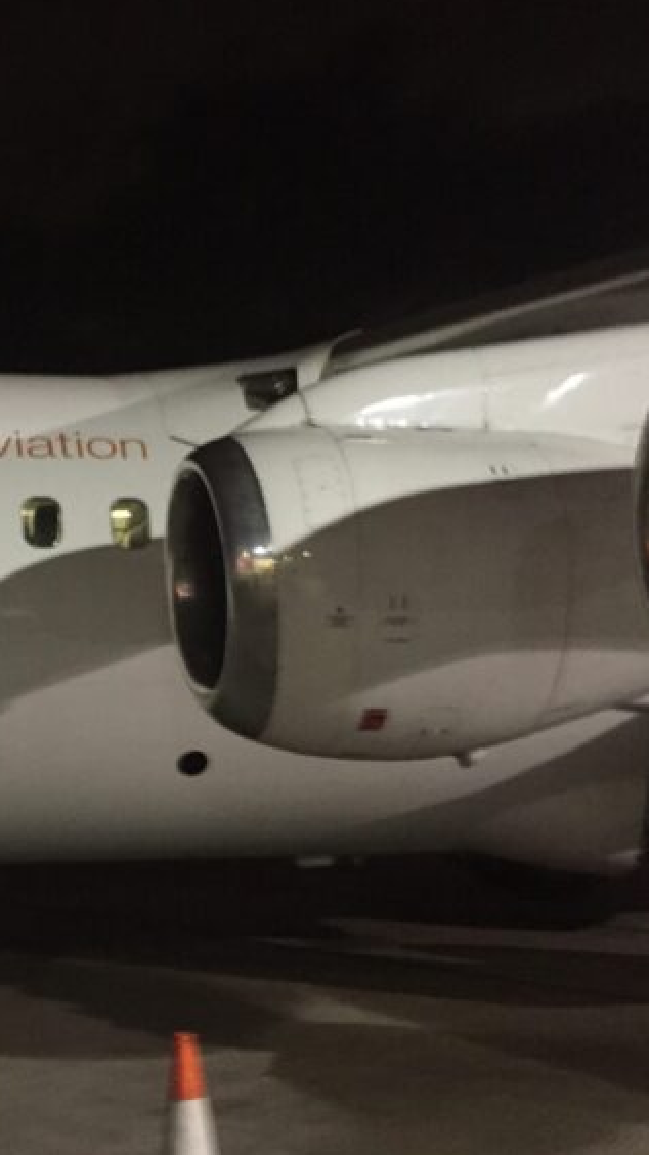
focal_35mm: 43
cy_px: 575
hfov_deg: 26.8
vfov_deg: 47.4
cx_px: 76
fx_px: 1316
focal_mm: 4.15
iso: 250
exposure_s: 1/17
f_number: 2.2
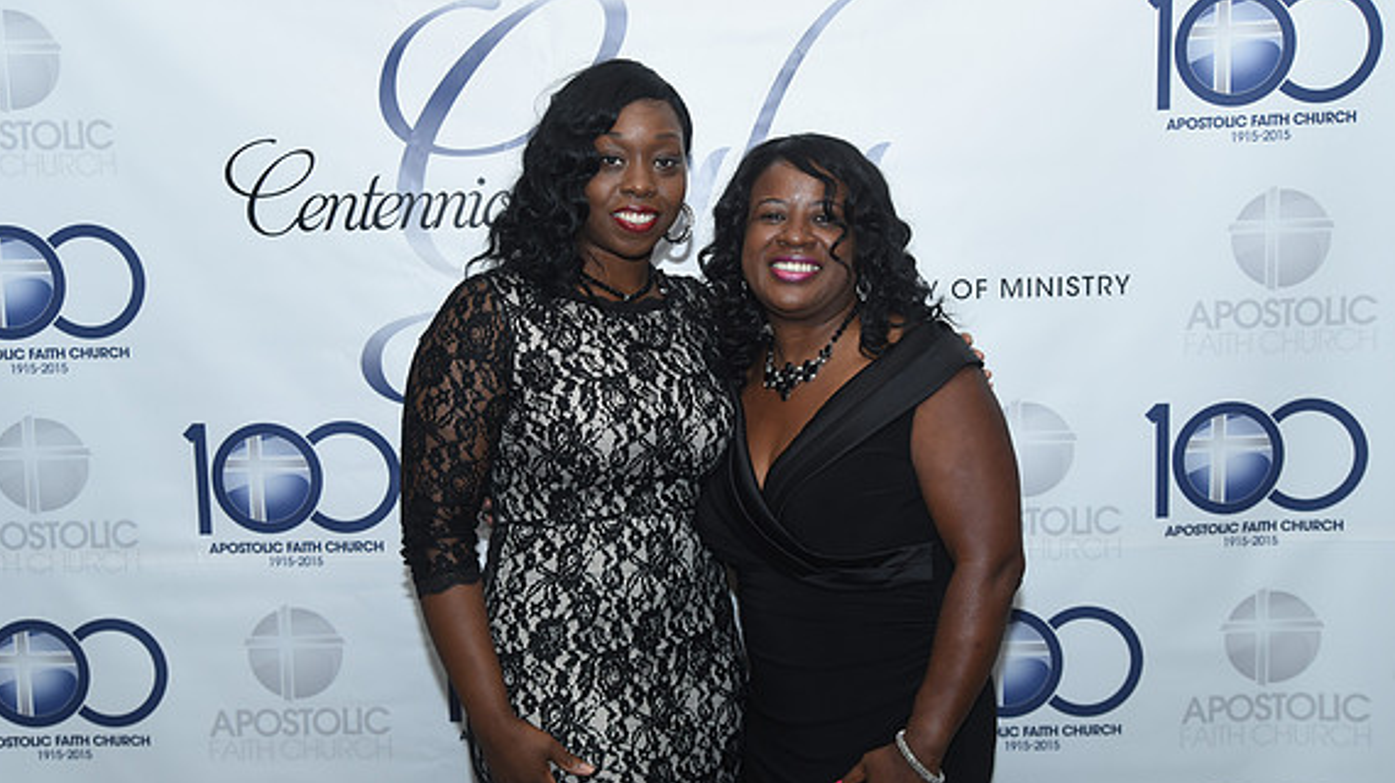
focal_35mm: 48
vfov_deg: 24.9
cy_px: 405
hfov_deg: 42.9
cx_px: 693
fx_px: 1775
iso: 500
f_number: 5
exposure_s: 1/100
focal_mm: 45
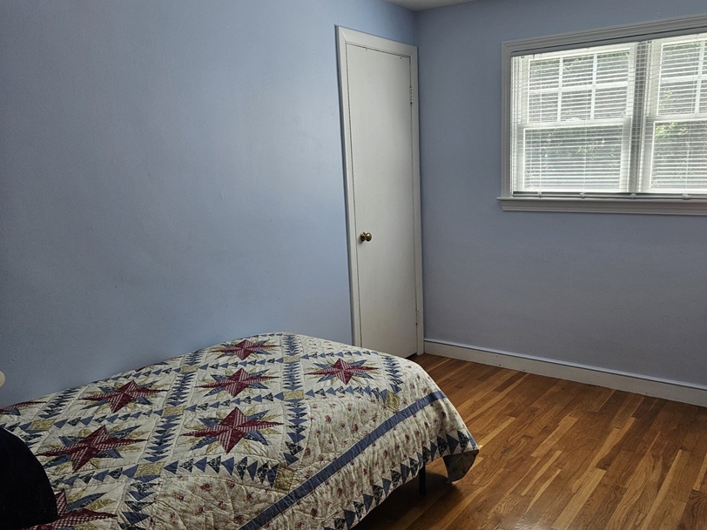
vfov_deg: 48.1
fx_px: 592
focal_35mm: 29
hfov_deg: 60.9
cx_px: 437
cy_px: 293
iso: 50
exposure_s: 1/120
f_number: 1.8
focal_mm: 5.4
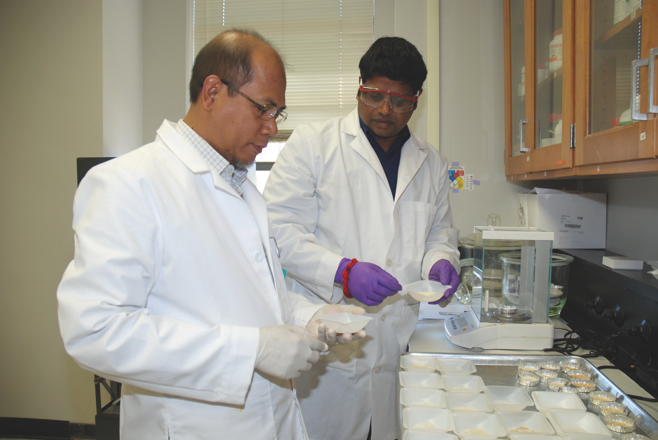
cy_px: 220
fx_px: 686
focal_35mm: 38
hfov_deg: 51.2
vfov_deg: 35.6
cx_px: 329
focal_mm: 25
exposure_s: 1/80
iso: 200
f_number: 5
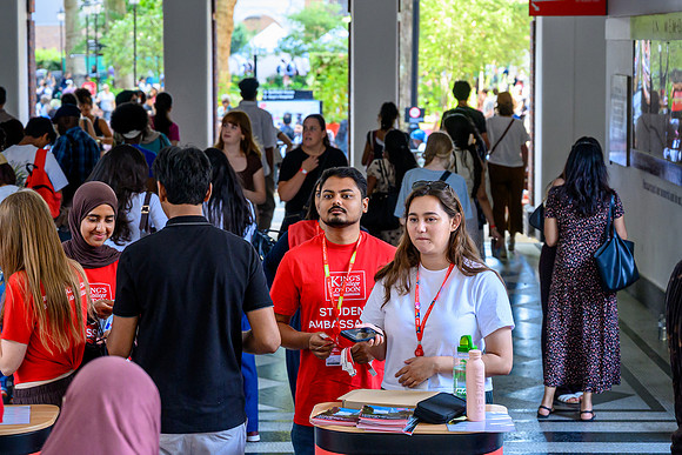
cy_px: 228
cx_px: 341
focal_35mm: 94
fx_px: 1776
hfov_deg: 21.7
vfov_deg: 14.6
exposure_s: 1/160
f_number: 4
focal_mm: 62
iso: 1250
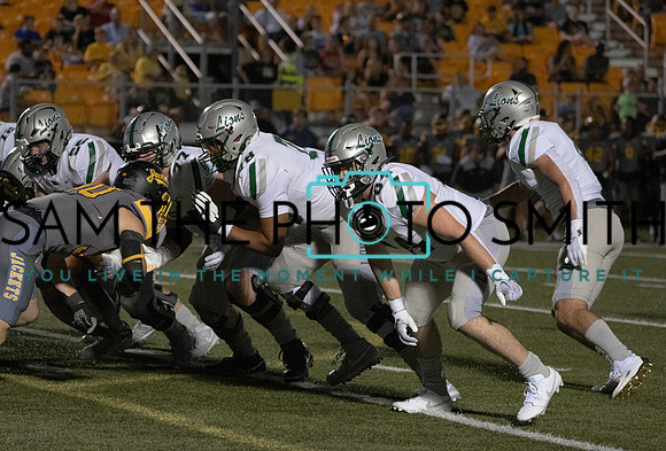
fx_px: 4116
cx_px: 314
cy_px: 250
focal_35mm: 221
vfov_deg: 6.3
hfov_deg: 9.2
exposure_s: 1/1000
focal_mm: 187
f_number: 5.6
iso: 12800
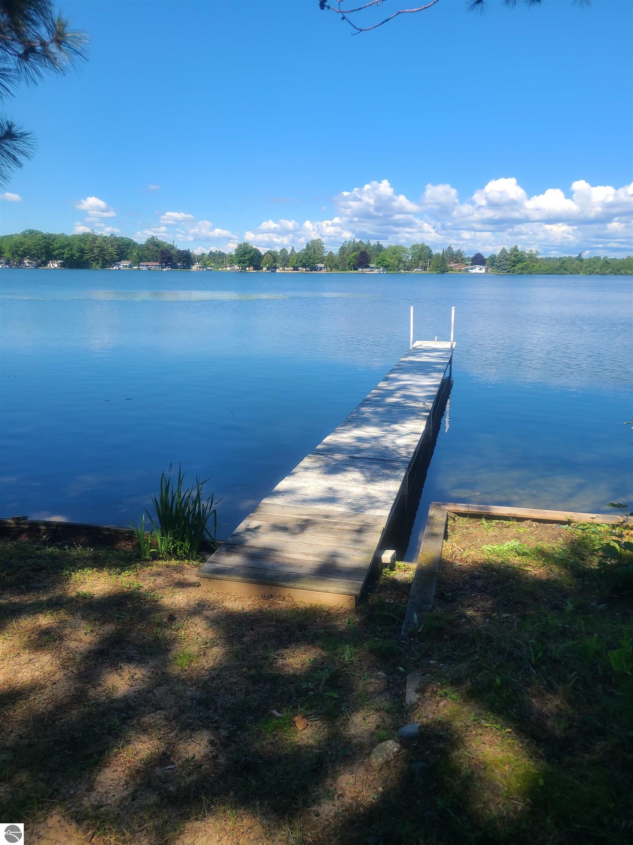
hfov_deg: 53.1
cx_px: 316
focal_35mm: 26
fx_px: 634
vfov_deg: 67.3
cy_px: 422
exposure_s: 1/1681
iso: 40
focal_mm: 5.4
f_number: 1.8
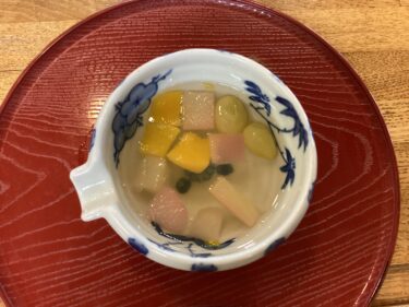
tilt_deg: -75.6
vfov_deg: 45.4
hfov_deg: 58.4
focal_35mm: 31
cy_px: 154
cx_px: 204
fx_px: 366
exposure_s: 1/50
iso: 320
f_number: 2.4
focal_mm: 3.3
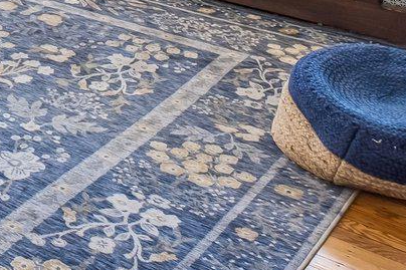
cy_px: -315
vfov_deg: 14.2
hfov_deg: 22.5
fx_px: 857
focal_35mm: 76
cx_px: -182
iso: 250
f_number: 8
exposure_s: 1/8
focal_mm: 10
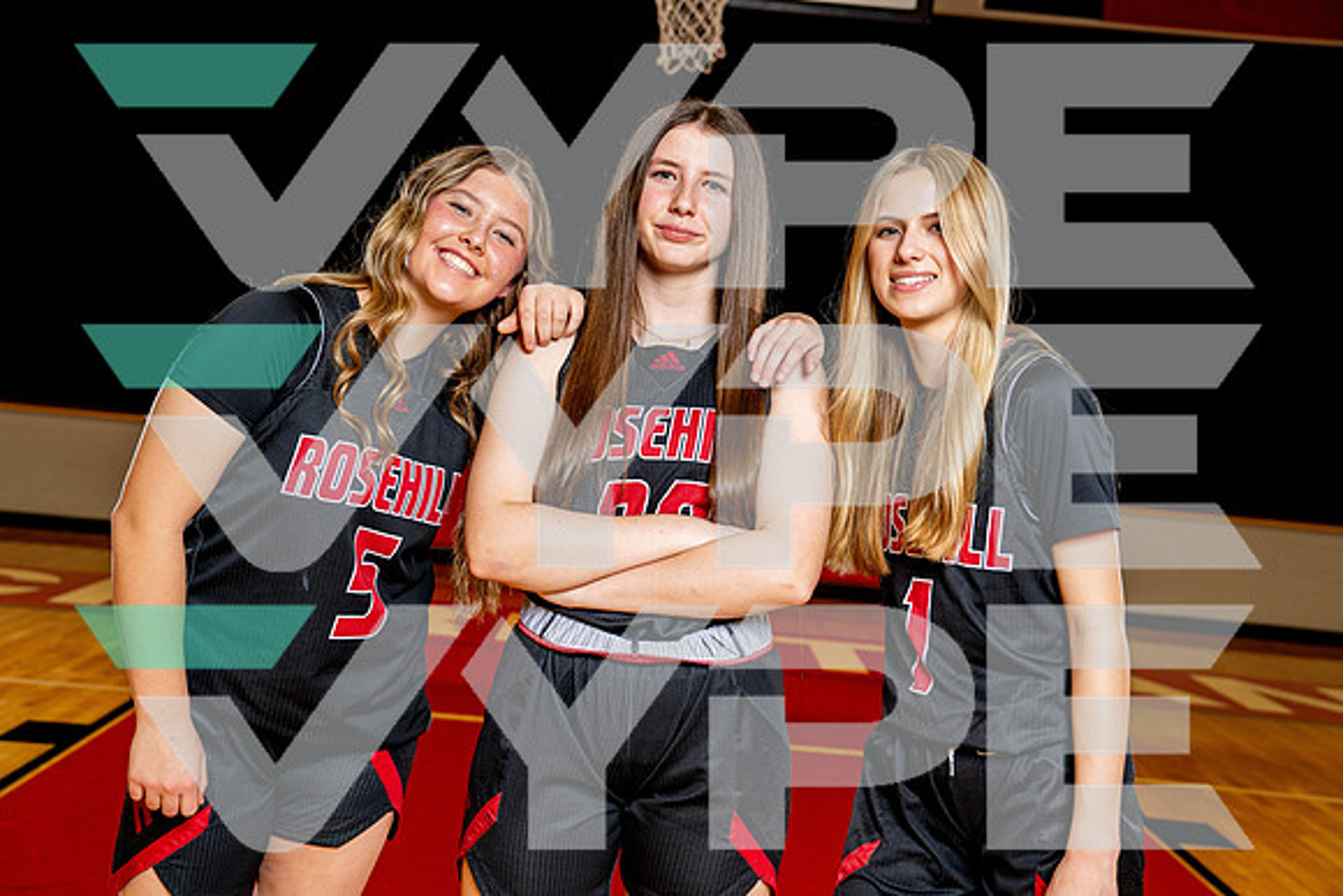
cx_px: 672
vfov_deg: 32.6
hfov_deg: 47.4
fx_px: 1530
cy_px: 448
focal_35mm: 41
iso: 400
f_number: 4
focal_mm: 41
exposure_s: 1/250
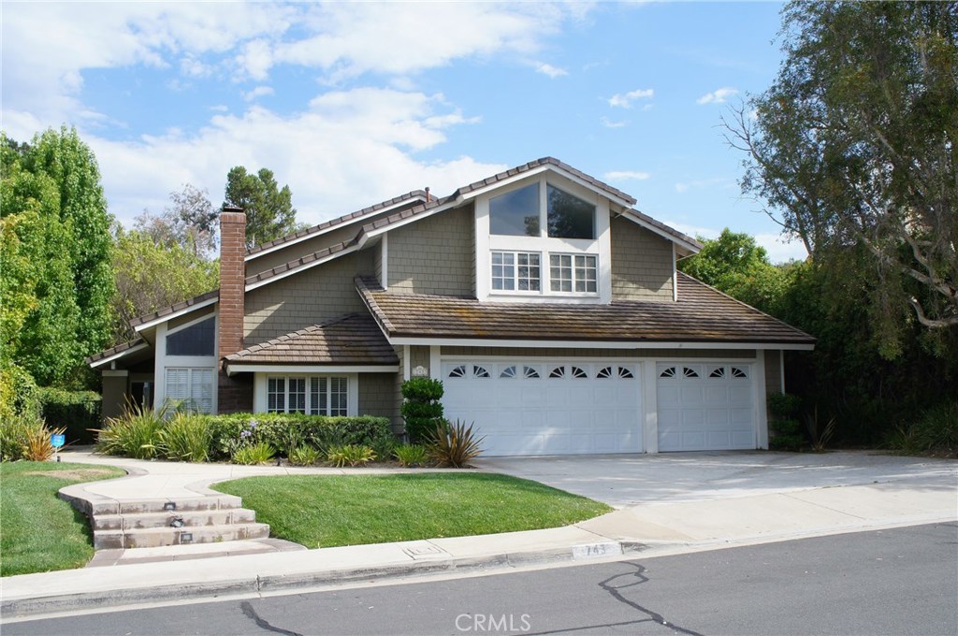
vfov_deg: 39.9
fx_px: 877
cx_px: 479
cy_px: 318
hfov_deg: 57.3
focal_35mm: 33
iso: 200
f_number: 13
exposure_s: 1/200
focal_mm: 22
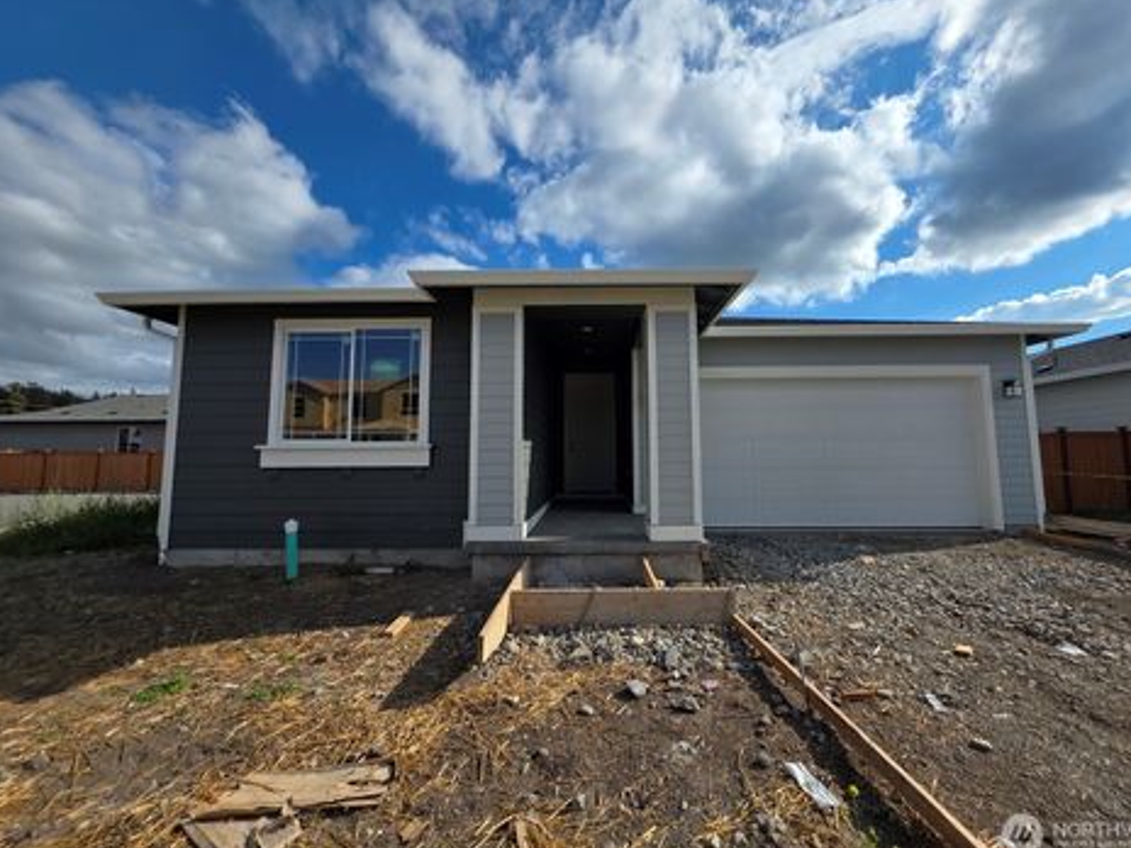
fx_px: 457
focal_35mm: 14
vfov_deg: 85.6
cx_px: 590
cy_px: 408
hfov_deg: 102.0
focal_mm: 2.2
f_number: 1.9
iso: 40
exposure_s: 1/3034
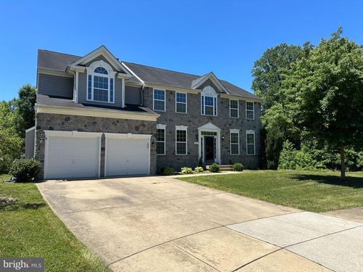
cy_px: 136
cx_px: 182
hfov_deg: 71.6
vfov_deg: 56.8
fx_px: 252
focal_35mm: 24
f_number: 1.78
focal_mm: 6.86
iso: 80
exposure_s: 1/4016
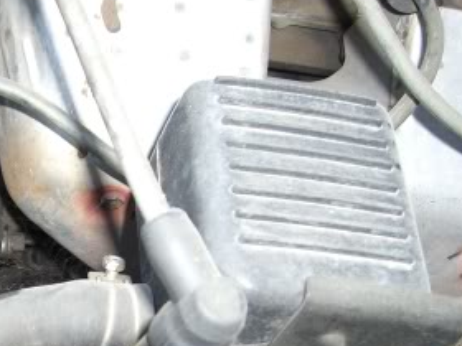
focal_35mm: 87
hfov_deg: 21.8
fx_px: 1161
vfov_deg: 16.5
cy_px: 369
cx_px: 8
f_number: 2.8
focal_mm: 7.9
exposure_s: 1/60
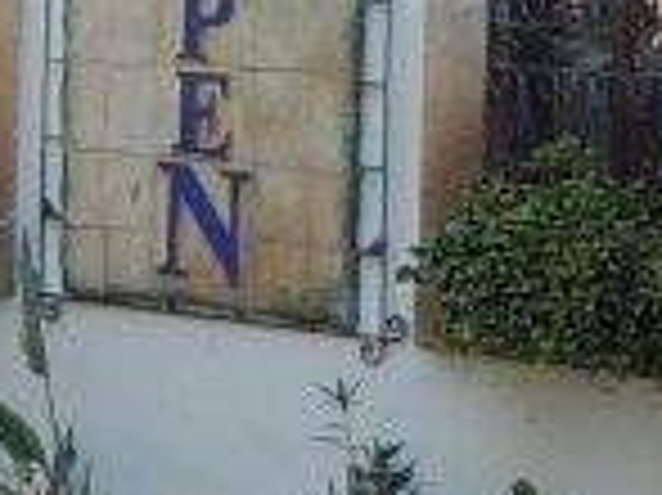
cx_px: -131
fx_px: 3191
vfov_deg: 8.4
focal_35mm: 167
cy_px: -482
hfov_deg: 11.6
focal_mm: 4.3
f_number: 3
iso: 100
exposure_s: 1/80
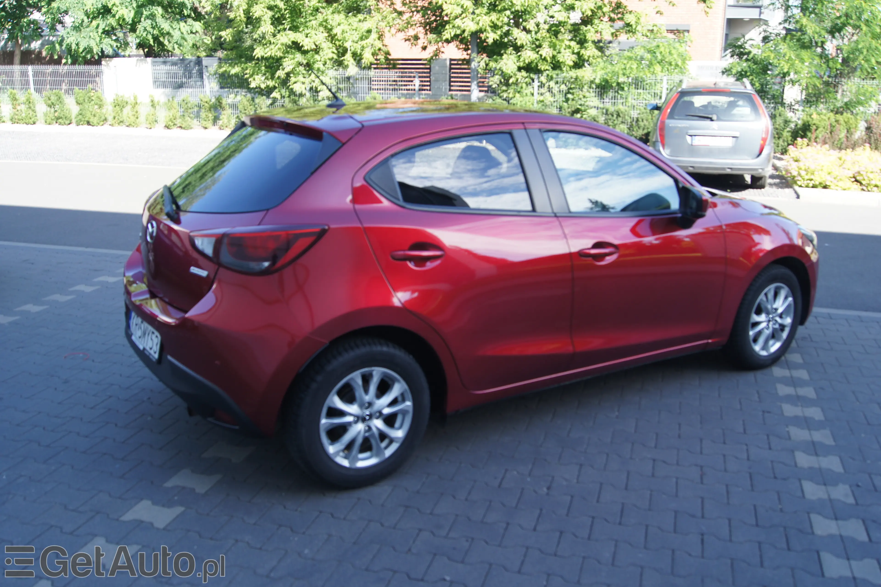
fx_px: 807
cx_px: 440
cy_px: 294
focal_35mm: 33
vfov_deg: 39.9
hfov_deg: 57.2
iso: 100
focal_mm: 22
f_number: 5.6
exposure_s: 1/80
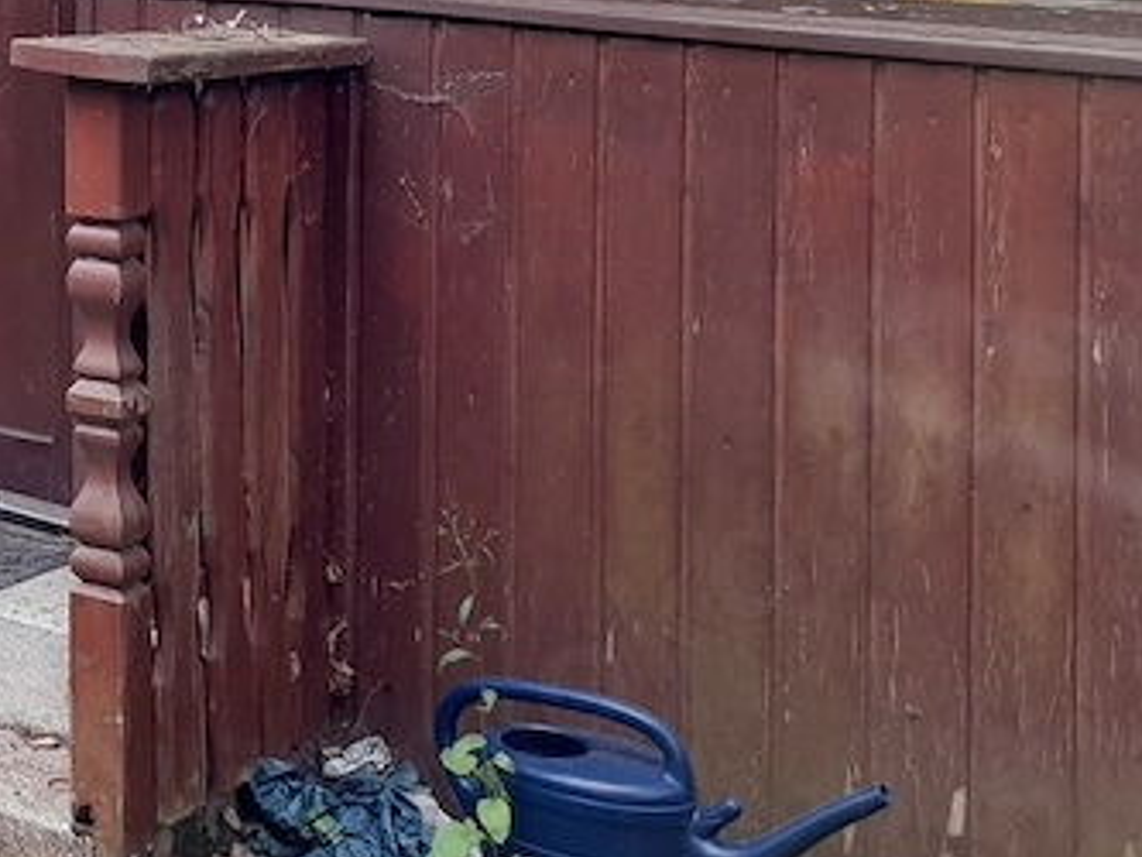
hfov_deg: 22.2
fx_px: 2475
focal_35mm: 75
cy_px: -213
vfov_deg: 18.5
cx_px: -487
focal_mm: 4.6
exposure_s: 1/50
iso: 64
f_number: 2
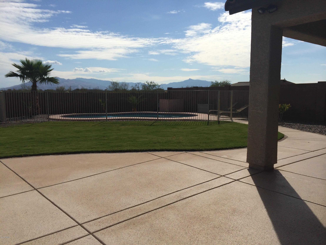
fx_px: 283
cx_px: 163
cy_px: 122
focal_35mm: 30
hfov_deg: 60.0
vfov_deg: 46.8
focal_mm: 4.12
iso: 40
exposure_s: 1/6849
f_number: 2.2
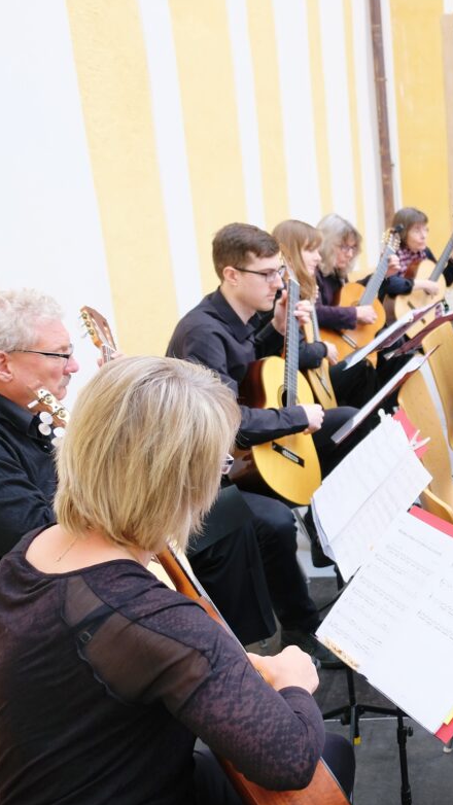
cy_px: 402
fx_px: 961
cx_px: 580
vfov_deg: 45.5
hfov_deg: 23.6
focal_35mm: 45
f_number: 2.8
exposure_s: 1/150
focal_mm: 18.8
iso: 400
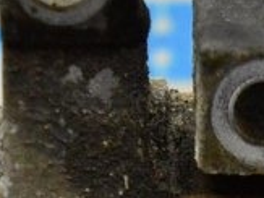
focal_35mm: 190
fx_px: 1448
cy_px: 442
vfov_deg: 7.4
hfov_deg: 10.4
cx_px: 230
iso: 3200
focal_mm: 21
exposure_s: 1/320
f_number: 3.8
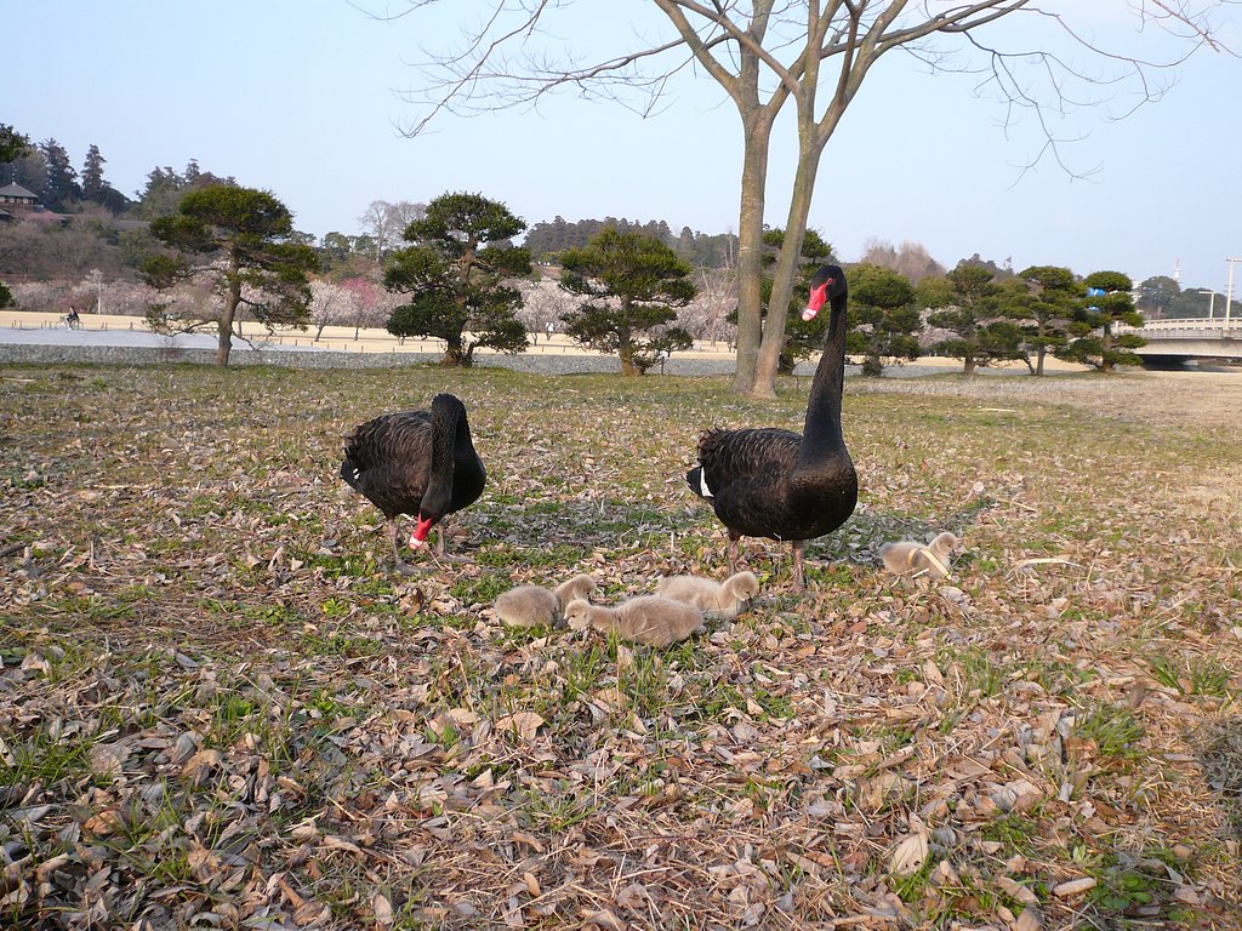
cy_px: 466
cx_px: 621
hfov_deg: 54.0
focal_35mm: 34
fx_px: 1220
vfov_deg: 41.8
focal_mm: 5.4
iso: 100
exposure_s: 1/400
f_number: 3
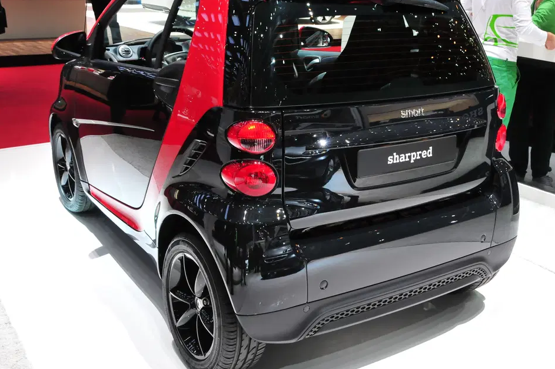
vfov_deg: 31.8
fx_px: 647
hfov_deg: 46.4
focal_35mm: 42
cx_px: 295
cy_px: 160
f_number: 8
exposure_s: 1/60
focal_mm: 22
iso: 800
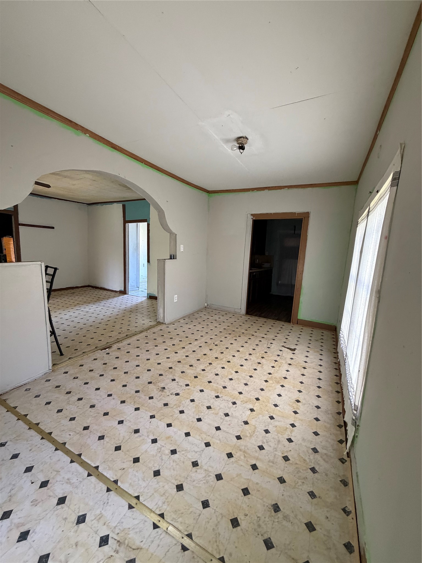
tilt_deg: -6.8
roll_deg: -2.6
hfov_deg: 85.7
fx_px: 228
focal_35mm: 14
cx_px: 211
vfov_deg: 102.1
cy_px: 282
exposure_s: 1/60
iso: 320
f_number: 2.2
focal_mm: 2.22
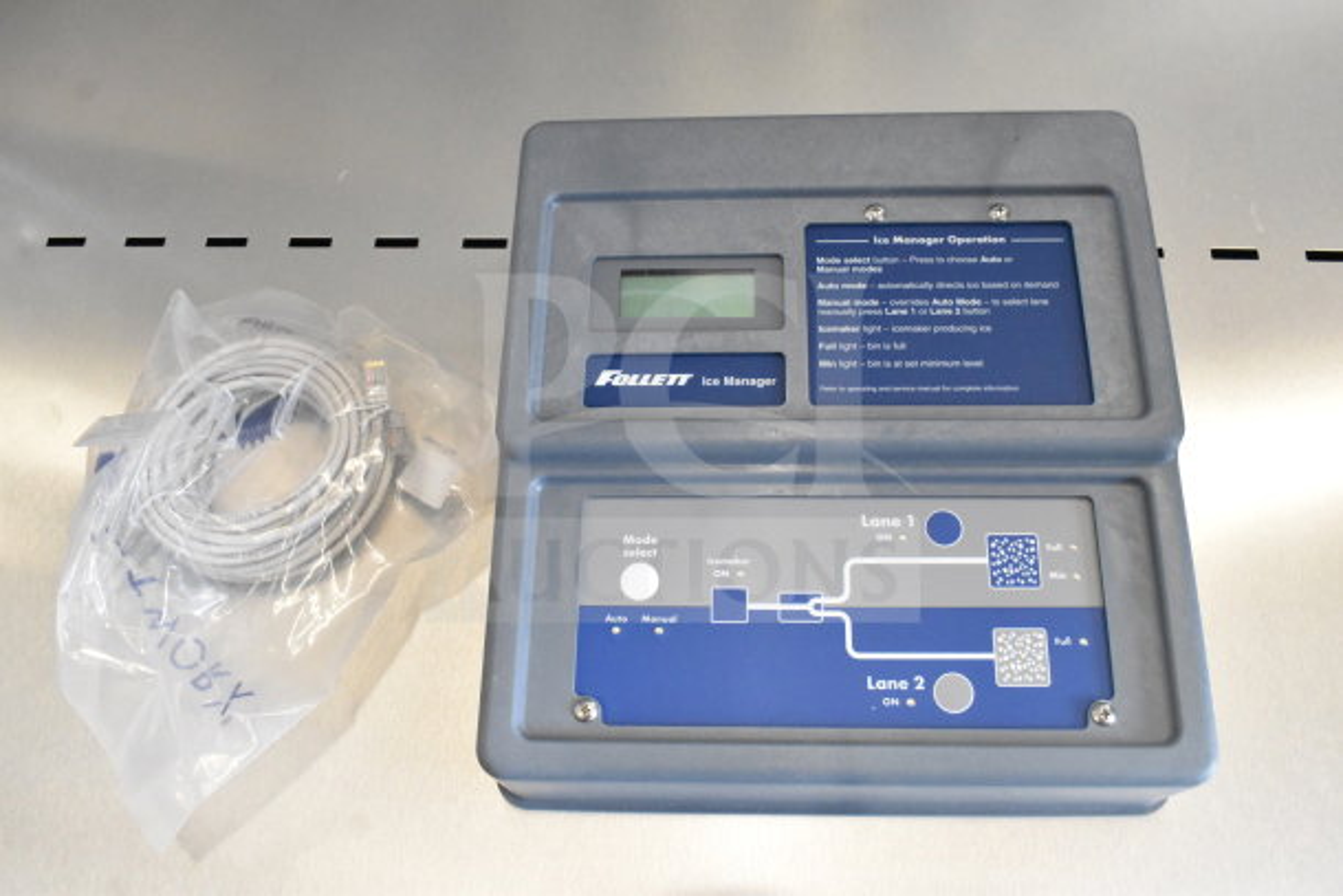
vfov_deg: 43.6
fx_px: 1119
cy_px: 448
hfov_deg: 61.9
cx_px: 672
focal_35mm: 30
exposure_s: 1/250
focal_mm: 20
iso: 6400
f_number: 9
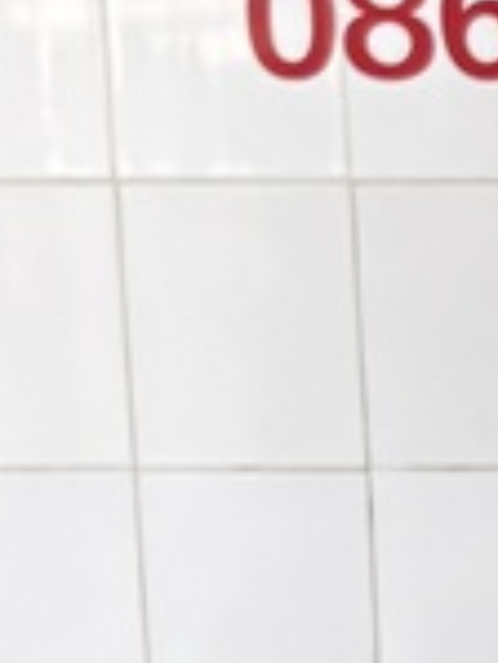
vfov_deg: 8.8
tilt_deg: -11.0
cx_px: 1356
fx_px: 4271
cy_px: 601
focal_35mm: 223
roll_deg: +0.8
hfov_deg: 6.3
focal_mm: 5.96
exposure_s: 1/122
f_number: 1.6
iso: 125
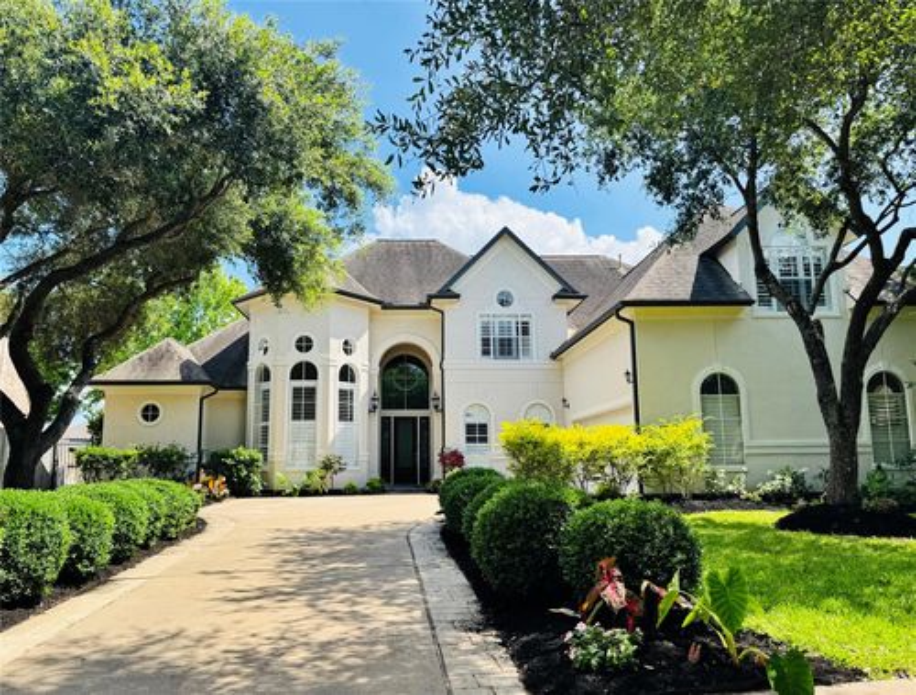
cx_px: 458
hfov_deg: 71.4
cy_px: 348
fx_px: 638
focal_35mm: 24
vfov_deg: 57.1
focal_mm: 6.76
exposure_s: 1/1131
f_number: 1.78
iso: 80
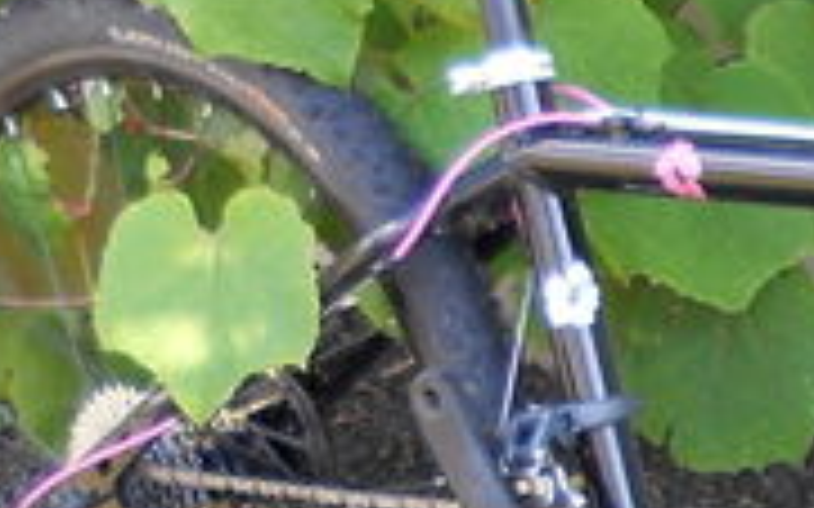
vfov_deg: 8.3
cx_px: 1794
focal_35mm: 158
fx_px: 3504
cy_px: 504
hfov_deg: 11.5
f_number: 3.2
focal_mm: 4.9
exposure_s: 1/60
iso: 80
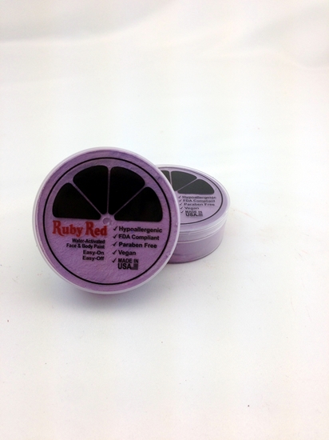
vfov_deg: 55.4
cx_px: 164
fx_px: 419
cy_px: 220
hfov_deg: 42.9
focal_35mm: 33
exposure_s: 1/170
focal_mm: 4.12
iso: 50
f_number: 2.4
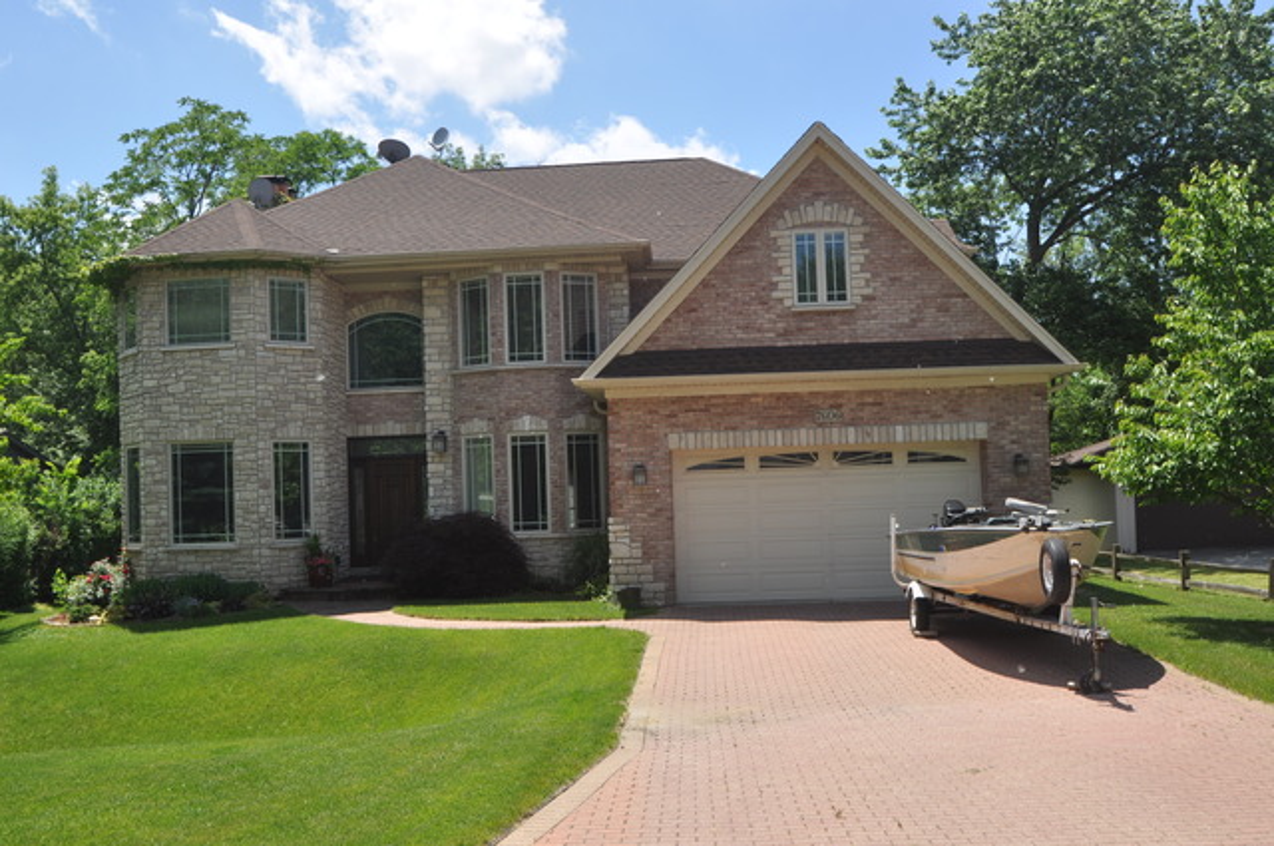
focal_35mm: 33
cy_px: 423
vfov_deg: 39.9
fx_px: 1166
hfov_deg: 57.3
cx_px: 637
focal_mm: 22
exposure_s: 1/200
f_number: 11
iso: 200
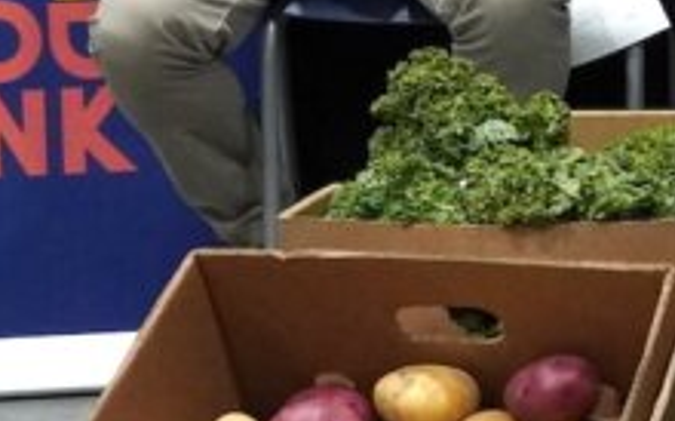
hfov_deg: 10.0
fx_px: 3609
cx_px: 1292
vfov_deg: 6.6
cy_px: -163
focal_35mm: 196
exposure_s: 1/200
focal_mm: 23.5
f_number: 4.5
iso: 2500
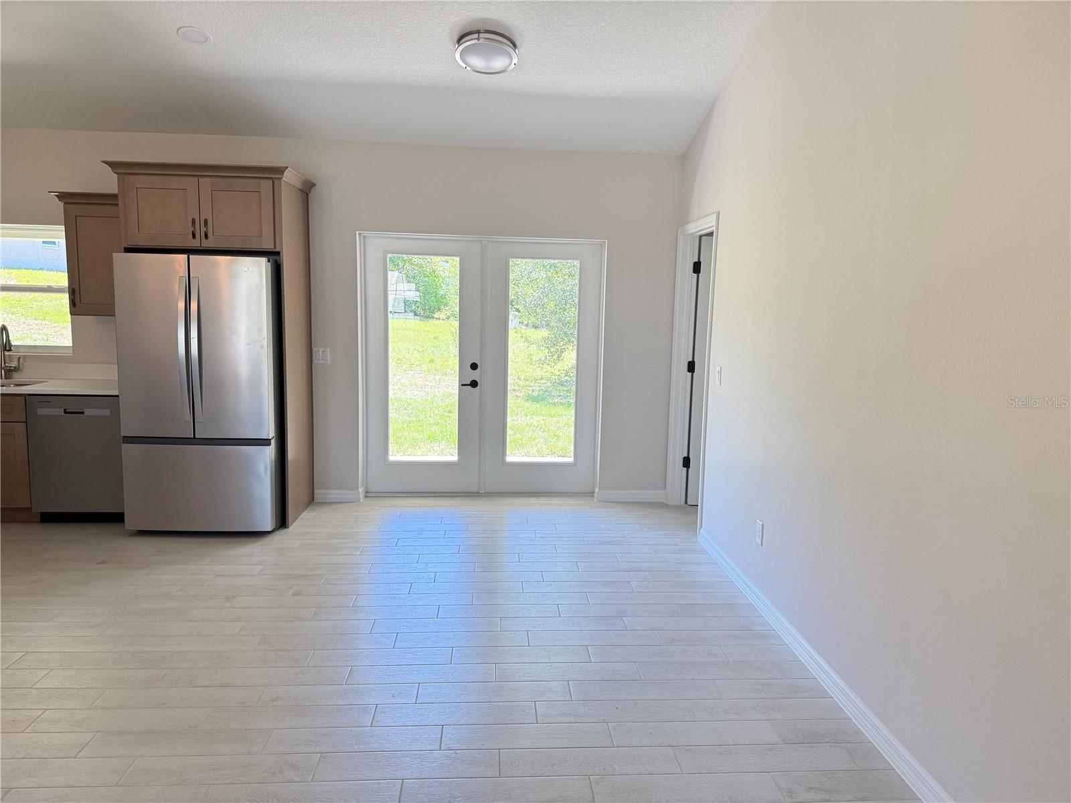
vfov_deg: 56.8
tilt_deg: -7.7
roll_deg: -2.1
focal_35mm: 24
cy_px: 402
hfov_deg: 71.6
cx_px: 536
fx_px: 743
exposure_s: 1/158
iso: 200
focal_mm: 6.76
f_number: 1.78
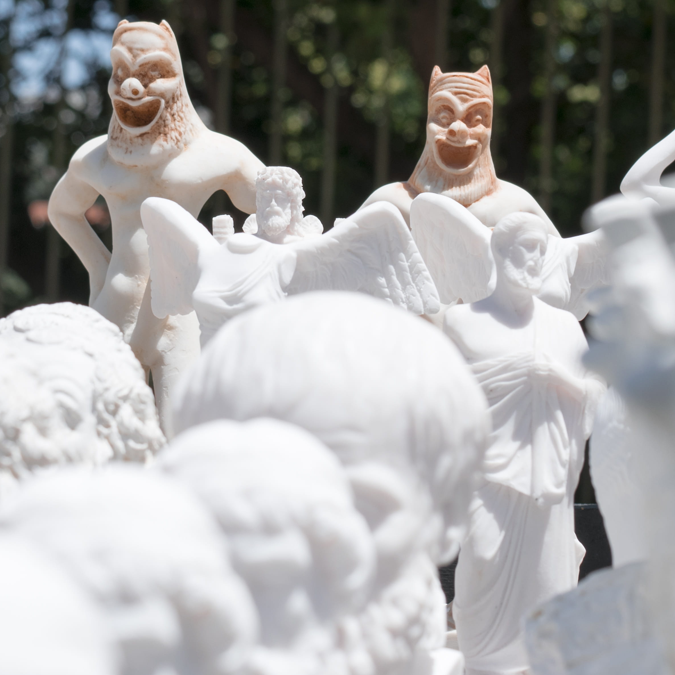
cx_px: 437
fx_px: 2846
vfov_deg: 13.5
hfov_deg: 13.5
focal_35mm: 129
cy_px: 139
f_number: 9
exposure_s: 1/320
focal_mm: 40
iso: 100
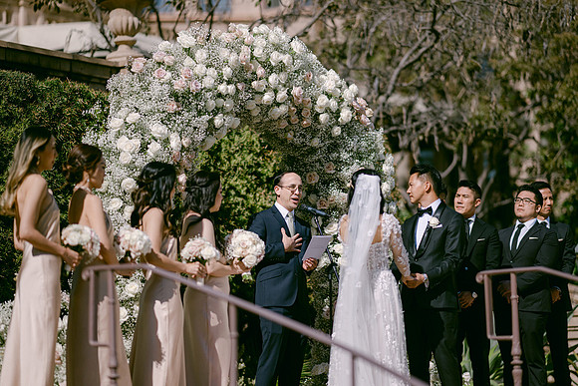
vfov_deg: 12.8
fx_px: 1726
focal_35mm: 107
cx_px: 285
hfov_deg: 19.0
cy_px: 193
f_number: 1.4
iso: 200
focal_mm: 105
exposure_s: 1/32000
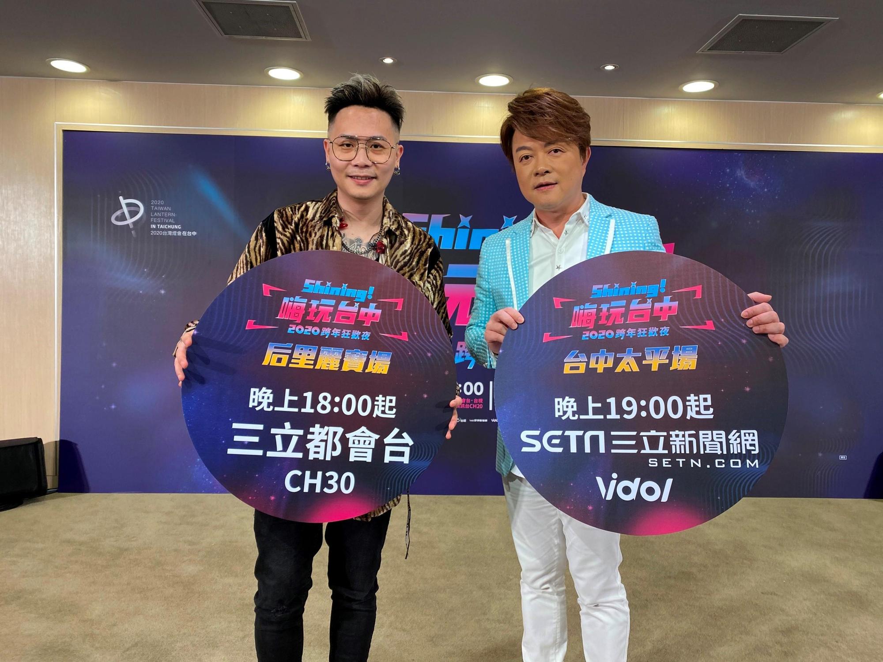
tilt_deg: -0.7
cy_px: 331
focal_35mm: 26
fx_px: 663
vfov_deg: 53.1
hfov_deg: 67.3
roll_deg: -1.7
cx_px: 442
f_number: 1.8
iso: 100
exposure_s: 1/120
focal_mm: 4.25
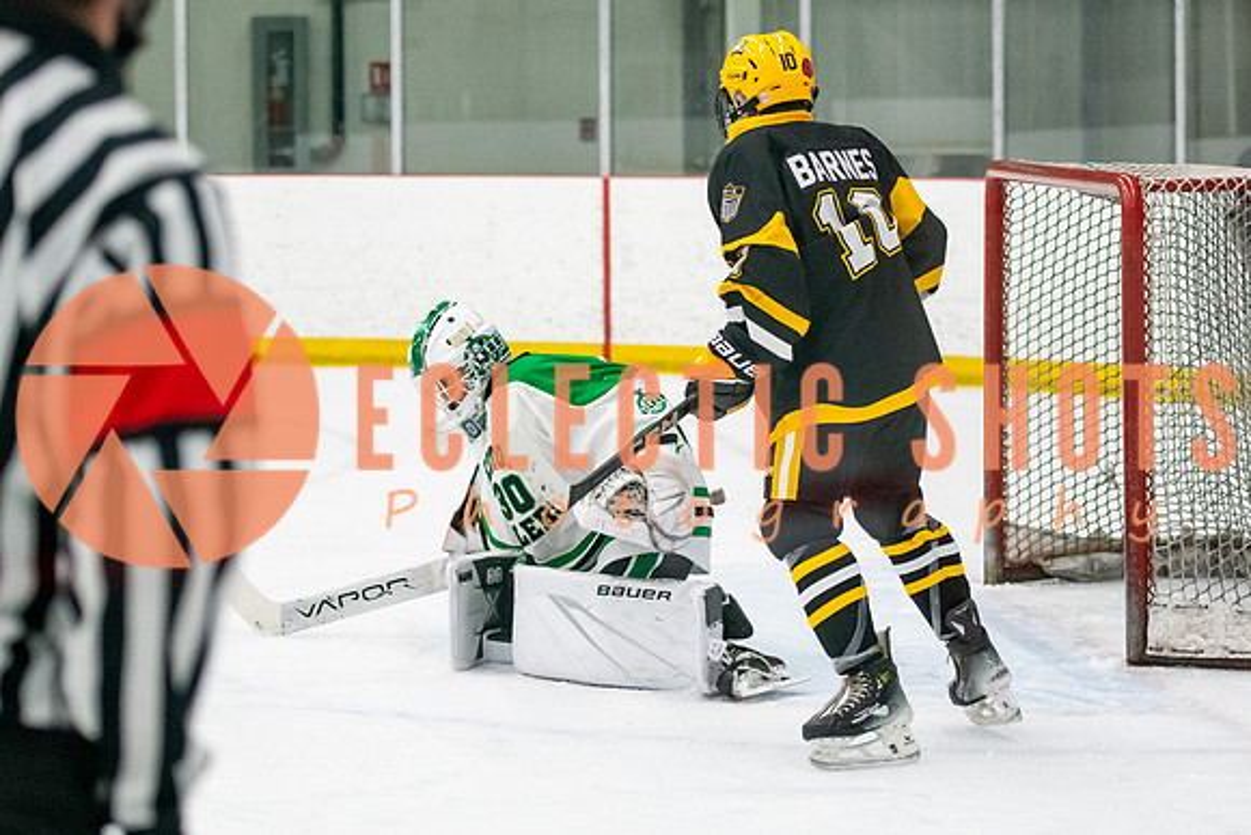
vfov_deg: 10.1
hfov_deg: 15.1
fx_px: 4721
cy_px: 314
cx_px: 647
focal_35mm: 136
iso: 4000
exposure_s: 1/800
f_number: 2.8
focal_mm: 75
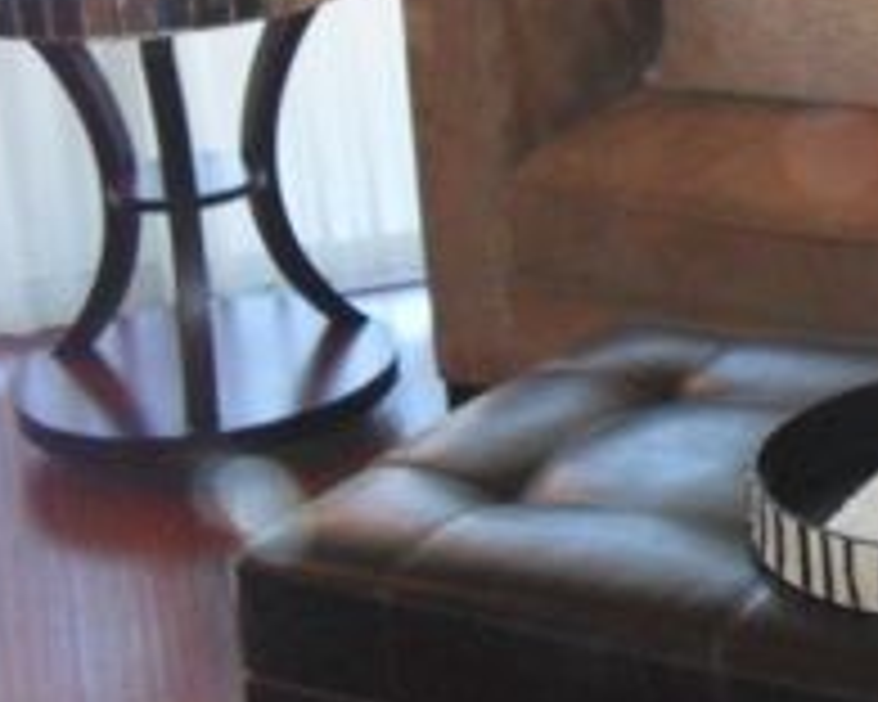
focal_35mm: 112
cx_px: 1382
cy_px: -72
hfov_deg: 15.6
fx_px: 2910
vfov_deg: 13.5
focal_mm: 6.3
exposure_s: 1/45
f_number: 3
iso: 200
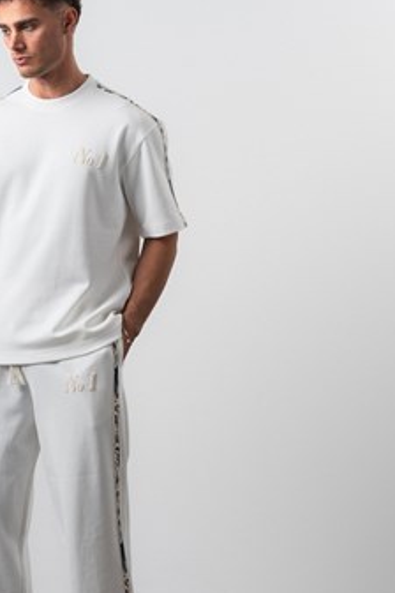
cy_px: 272
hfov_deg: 10.9
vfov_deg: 16.4
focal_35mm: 125
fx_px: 2057
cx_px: 69
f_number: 10
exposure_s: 1/125
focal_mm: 70
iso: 100
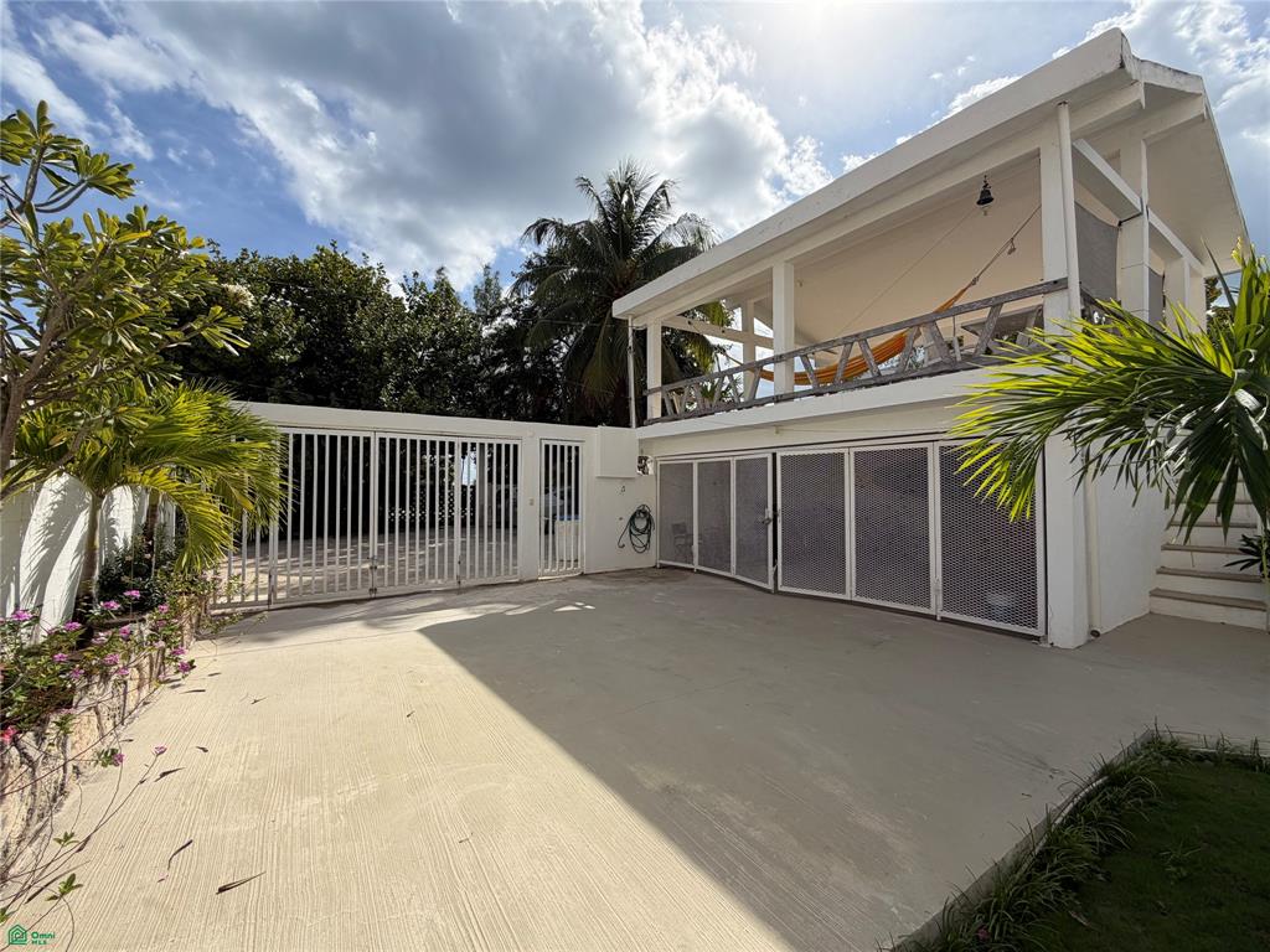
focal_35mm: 14
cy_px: 476
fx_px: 514
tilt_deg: +1.7
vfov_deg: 85.7
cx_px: 635
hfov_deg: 102.1
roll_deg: -0.1
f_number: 2.2
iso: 25
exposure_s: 1/1572
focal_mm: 2.22
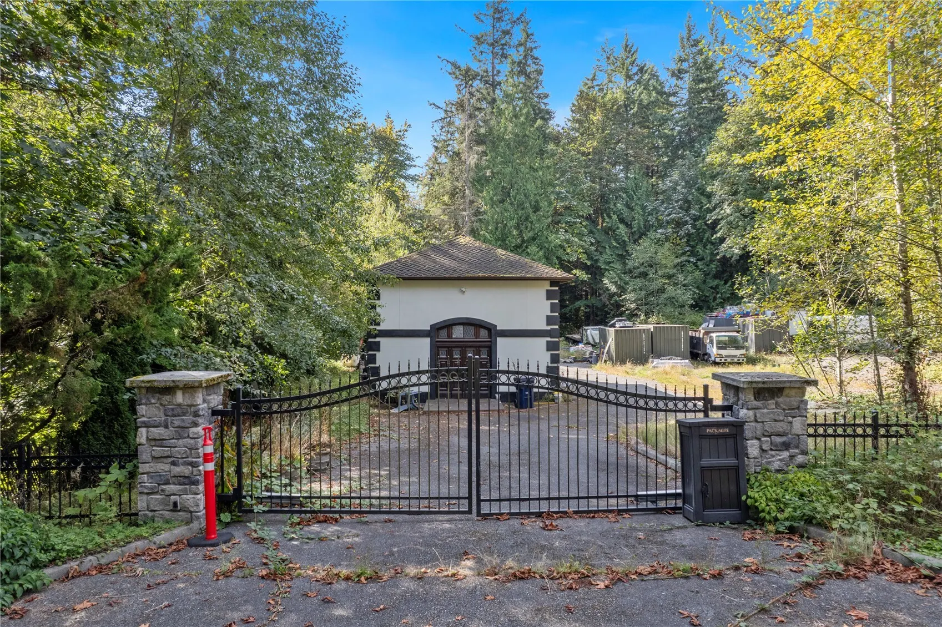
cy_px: 314
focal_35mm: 22
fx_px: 575
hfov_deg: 78.6
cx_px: 471
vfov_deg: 57.2
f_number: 2.8
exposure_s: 1/80
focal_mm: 8.38
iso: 100
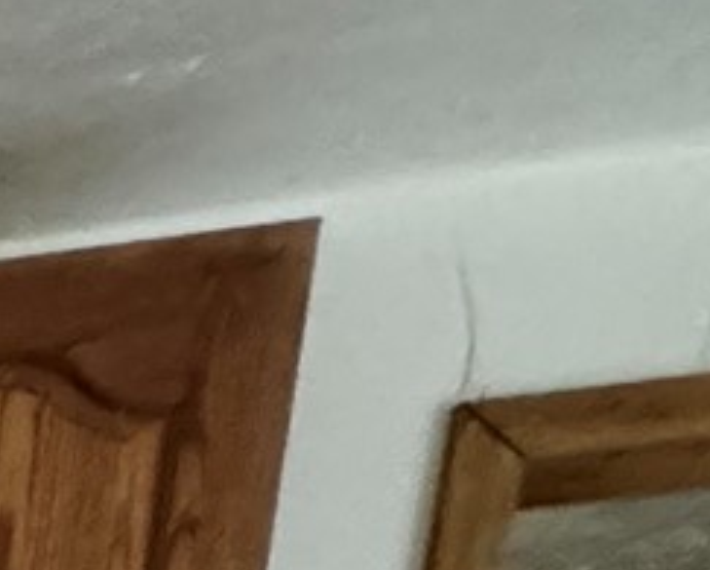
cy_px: 1739
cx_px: -1975
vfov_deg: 9.9
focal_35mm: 115
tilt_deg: -11.2
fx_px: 2419
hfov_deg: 8.8
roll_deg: +0.0
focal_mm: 2.22
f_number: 2.2
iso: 800
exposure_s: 1/60
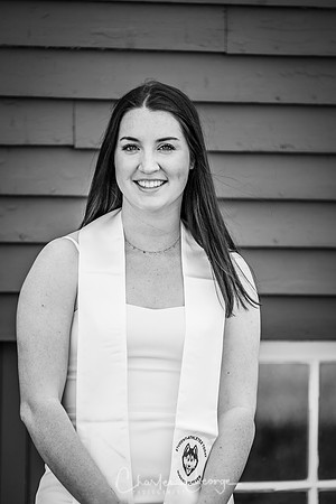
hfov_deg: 4.7
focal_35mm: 292
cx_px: 168
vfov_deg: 7.0
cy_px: 252
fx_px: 4095
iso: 100
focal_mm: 195
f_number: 2.8
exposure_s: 1/250
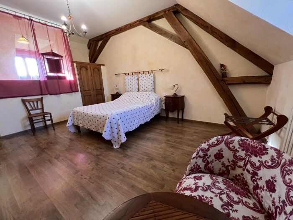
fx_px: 110
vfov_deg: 89.9
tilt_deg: -14.0
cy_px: 110
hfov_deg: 106.2
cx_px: 146
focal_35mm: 13
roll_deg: +3.2
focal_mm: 1.57
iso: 400
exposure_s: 1/50
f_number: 1.8
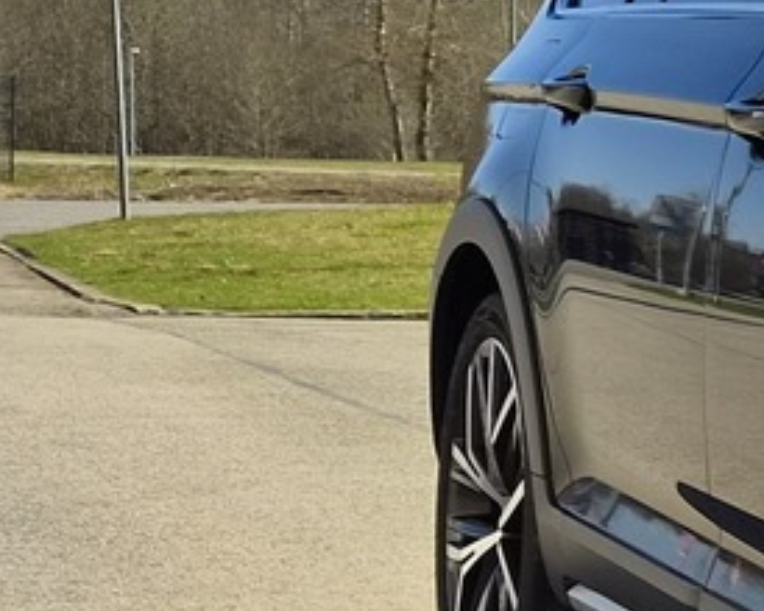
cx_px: 1885
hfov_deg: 11.7
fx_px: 2961
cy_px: 307
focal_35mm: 131
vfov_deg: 11.8
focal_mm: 5.4
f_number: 1.8
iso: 80
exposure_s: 1/5264
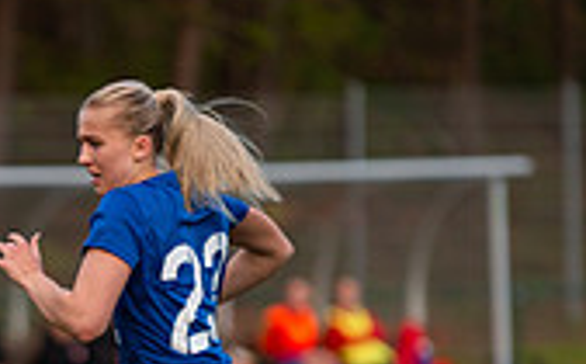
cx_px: -285
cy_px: 411
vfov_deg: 1.6
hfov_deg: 2.6
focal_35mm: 795
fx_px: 12675
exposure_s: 1/1250
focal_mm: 200
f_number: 3.2
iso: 640
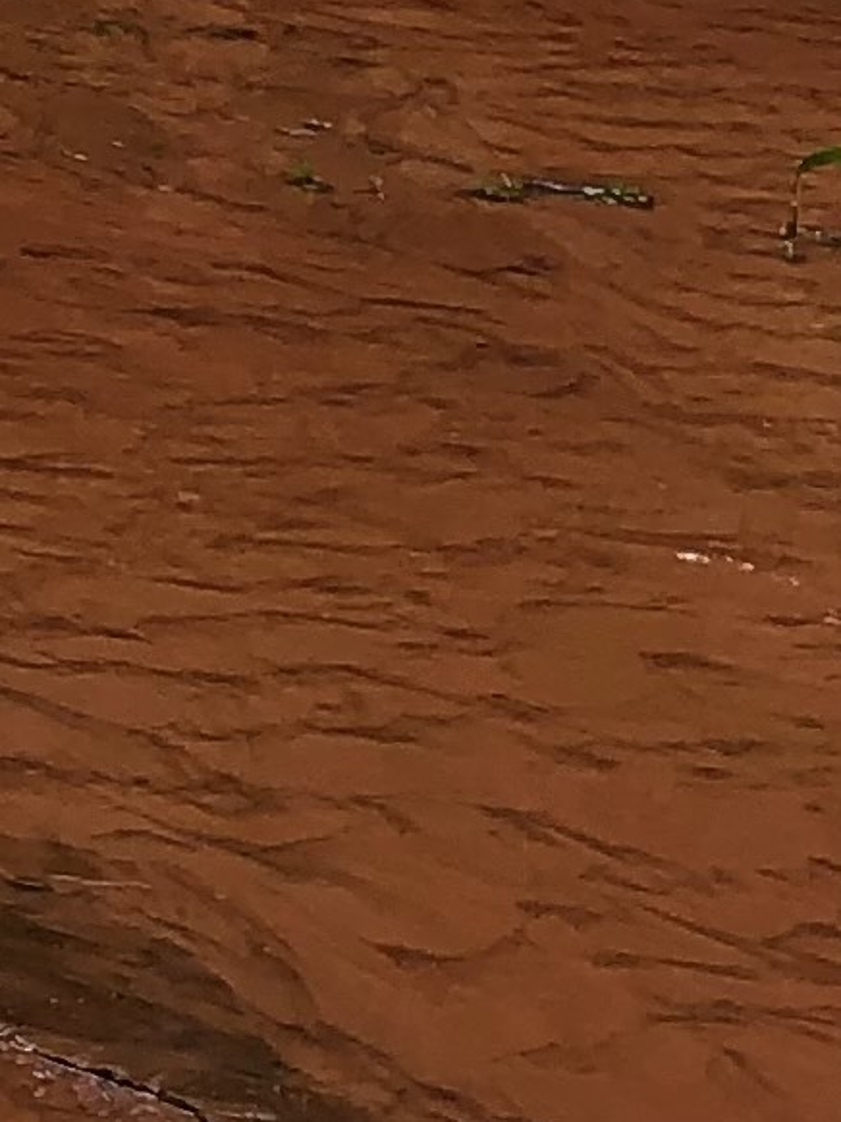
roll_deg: +0.0
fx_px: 6289
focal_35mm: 194
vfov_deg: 9.3
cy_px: -1459
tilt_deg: -2.6
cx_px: -1777
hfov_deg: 6.8
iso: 25
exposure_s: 1/120
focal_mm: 3.99
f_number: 1.8
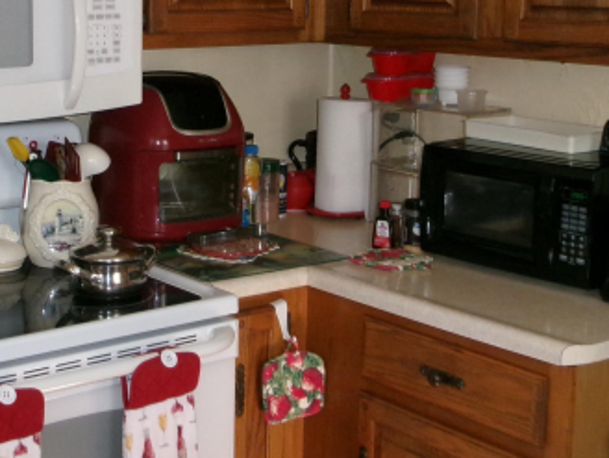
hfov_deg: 26.5
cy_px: 139
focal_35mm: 73
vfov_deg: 20.1
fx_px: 1285
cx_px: 212
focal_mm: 6.4
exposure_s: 1/34
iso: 320
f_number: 4.5
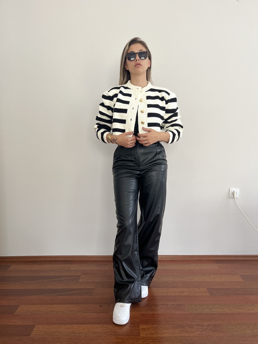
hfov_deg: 53.1
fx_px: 258
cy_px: 172
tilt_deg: -5.5
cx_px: 129
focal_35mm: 26
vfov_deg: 67.3
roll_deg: +0.3
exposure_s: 1/68
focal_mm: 5.1
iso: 125
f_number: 1.6
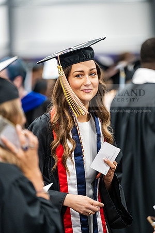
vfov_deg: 10.3
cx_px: 78
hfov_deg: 6.9
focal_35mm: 200
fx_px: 1292
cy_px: 116
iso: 4000
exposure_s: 1/200
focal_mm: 200
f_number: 2.8
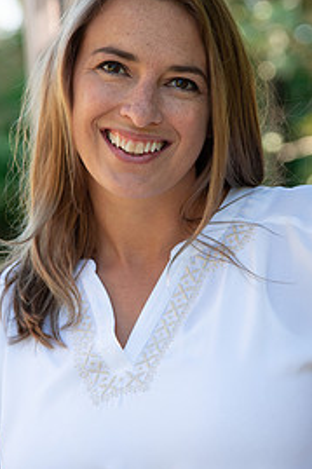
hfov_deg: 6.8
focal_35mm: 201
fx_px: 2616
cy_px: 174
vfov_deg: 10.2
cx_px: 157
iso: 400
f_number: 4.5
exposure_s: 1/320
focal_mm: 120
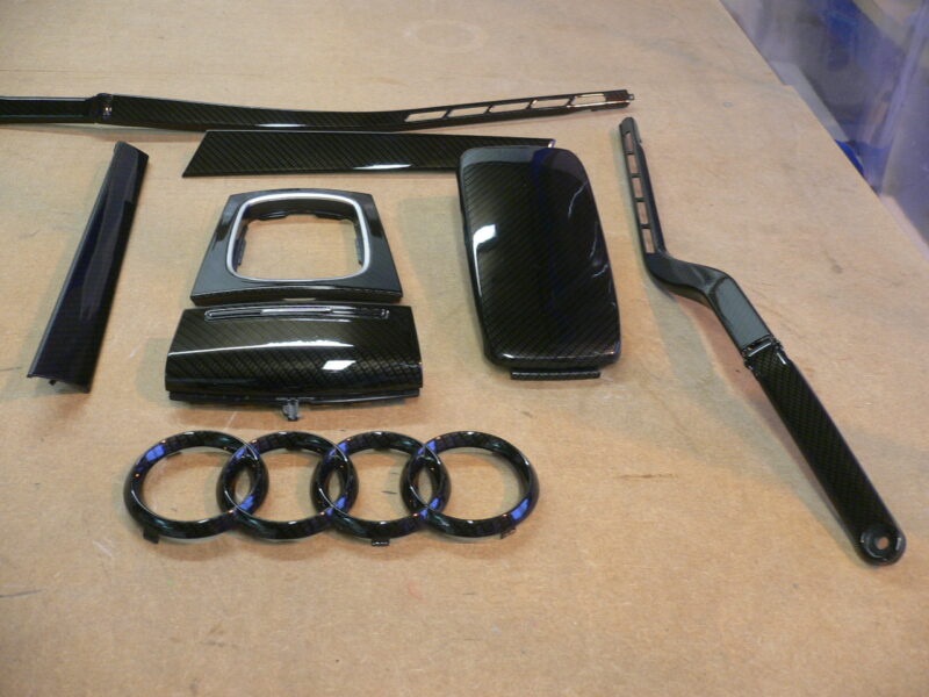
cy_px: 348
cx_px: 464
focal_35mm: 35
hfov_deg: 52.6
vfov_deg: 40.7
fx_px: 939
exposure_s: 1/13
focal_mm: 5.8
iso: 150
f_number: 2.8
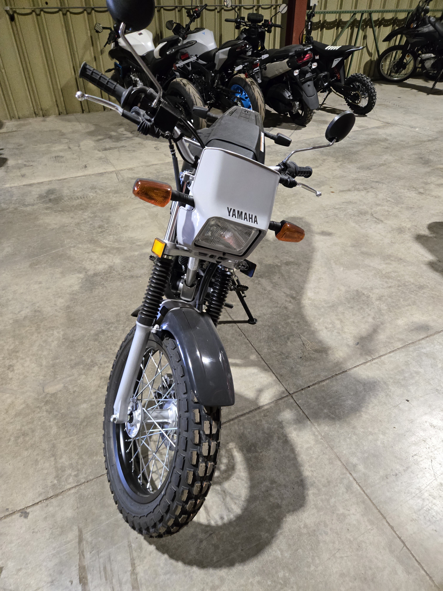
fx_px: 392
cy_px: 296
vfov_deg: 73.9
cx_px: 222
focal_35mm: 23
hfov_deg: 58.9
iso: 640
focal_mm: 5.4
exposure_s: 1/120
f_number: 1.8
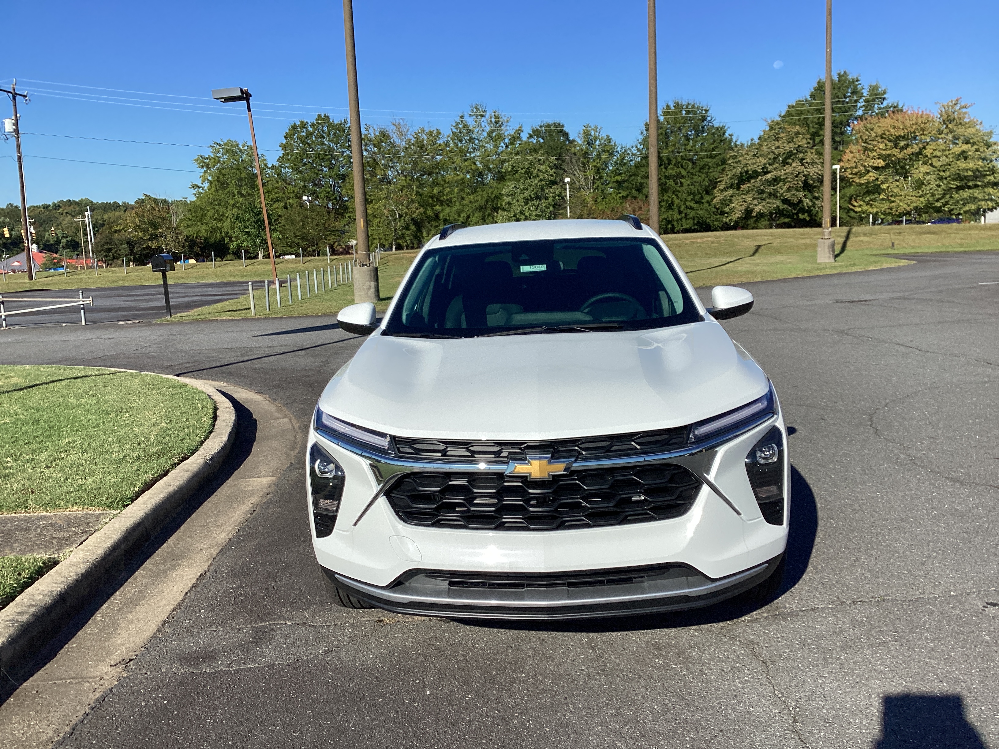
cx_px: 500
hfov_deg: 58.4
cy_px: 374
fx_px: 895
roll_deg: +2.9
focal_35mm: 31
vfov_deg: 45.4
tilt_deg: -9.1
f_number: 2.4
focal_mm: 3.3
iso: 25
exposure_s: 1/1988
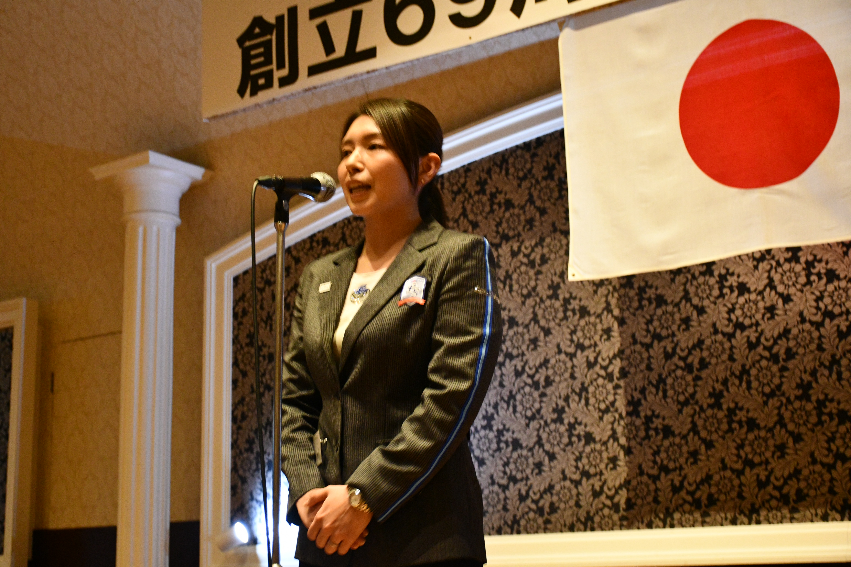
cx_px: 426
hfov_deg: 35.1
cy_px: 284
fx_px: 1347
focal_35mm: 57
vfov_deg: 23.8
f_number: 4.2
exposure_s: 1/60
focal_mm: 38
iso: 3600
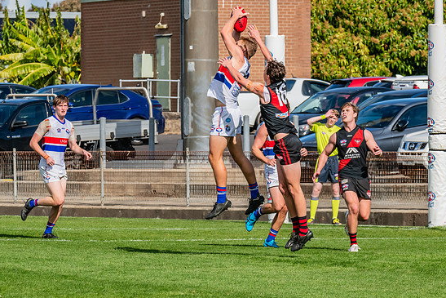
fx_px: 4647
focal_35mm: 375
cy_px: 114
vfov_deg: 3.7
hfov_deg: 5.5
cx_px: 228
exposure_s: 1/1600
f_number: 13
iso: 800
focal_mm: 250
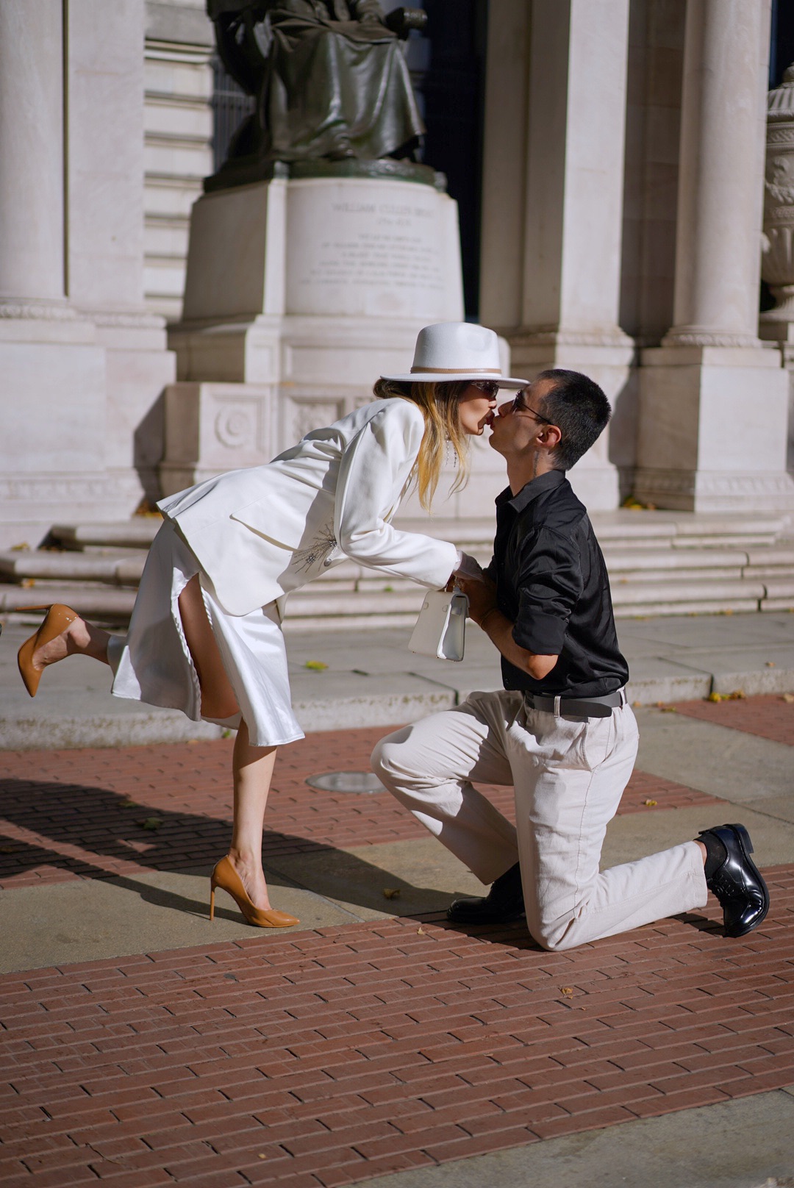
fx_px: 1816
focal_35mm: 55
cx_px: 397
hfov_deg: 24.7
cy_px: 594
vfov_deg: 36.2
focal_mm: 55
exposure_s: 1/3200
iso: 50
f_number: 2
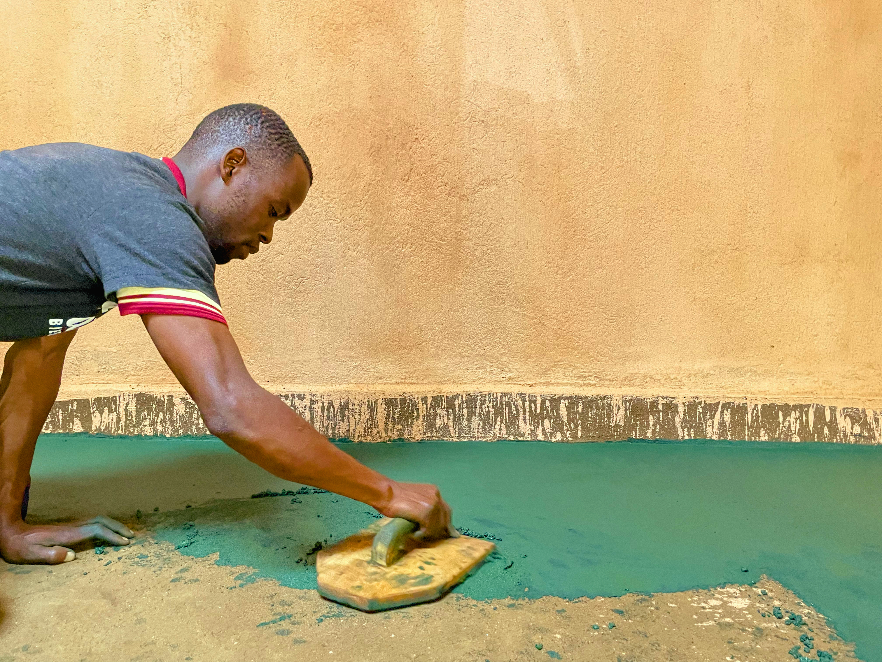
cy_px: 331
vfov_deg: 53.1
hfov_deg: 67.3
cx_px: 441
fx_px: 662
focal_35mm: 26
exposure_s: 1/60
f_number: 1.6
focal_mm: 4.2
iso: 400
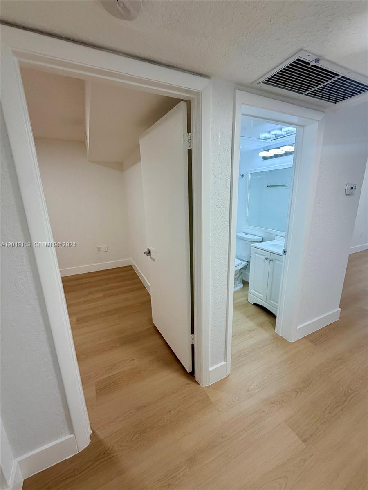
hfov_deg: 85.7
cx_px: 184
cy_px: 245
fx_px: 198
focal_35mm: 14
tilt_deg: -14.9
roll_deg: +1.7
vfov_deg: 102.1
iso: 125
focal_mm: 2.22
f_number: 2.2
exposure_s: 1/120
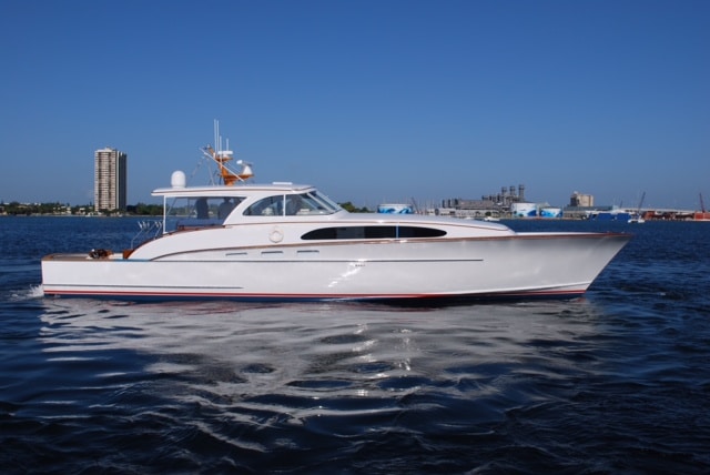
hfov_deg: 53.1
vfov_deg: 36.9
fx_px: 711
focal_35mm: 36
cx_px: 355
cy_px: 238
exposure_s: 1/400
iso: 100
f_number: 10
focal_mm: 24
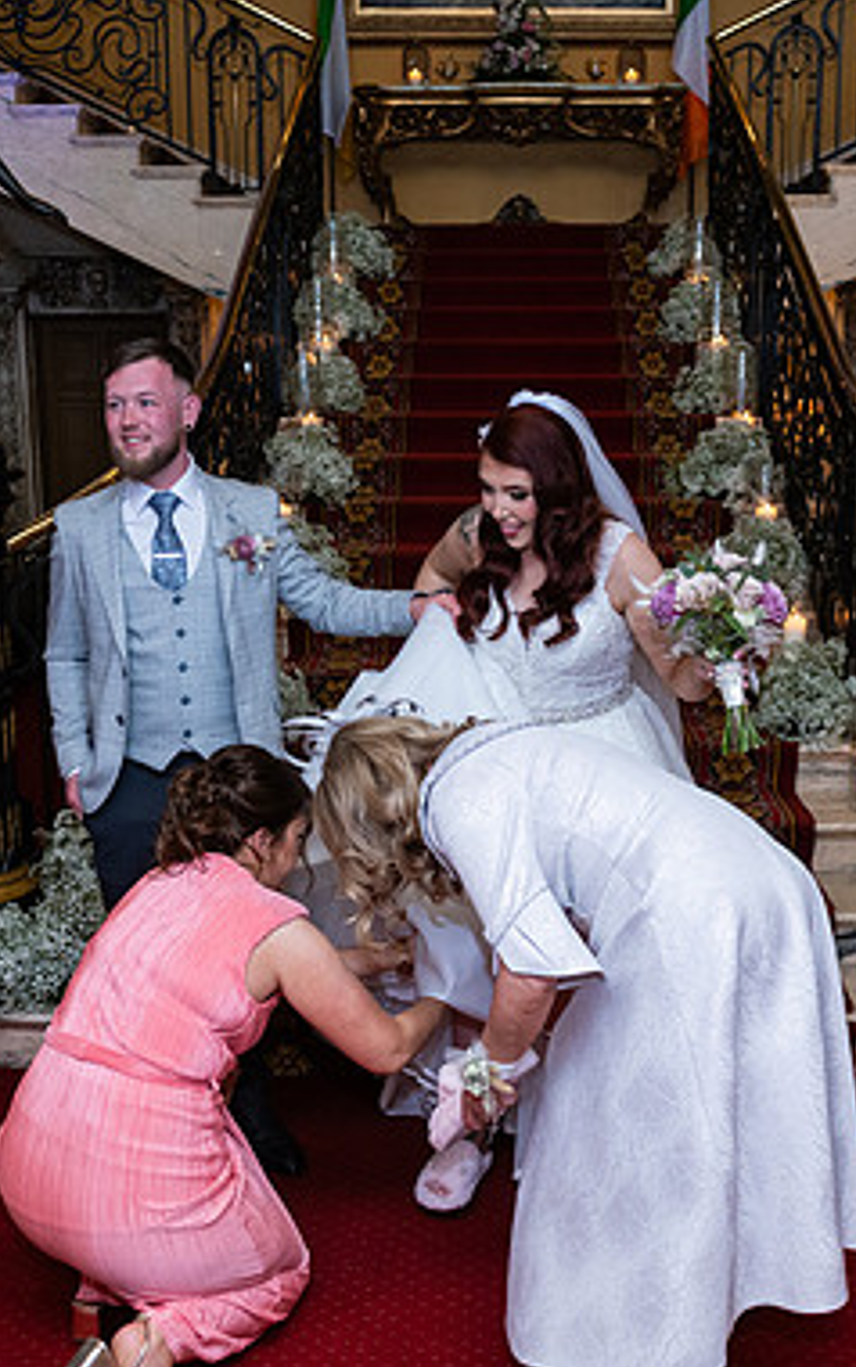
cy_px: 682
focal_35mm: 42
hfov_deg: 30.5
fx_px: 1565
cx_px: 496
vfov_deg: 47.2
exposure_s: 1/160
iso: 800
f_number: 3.5
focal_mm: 27
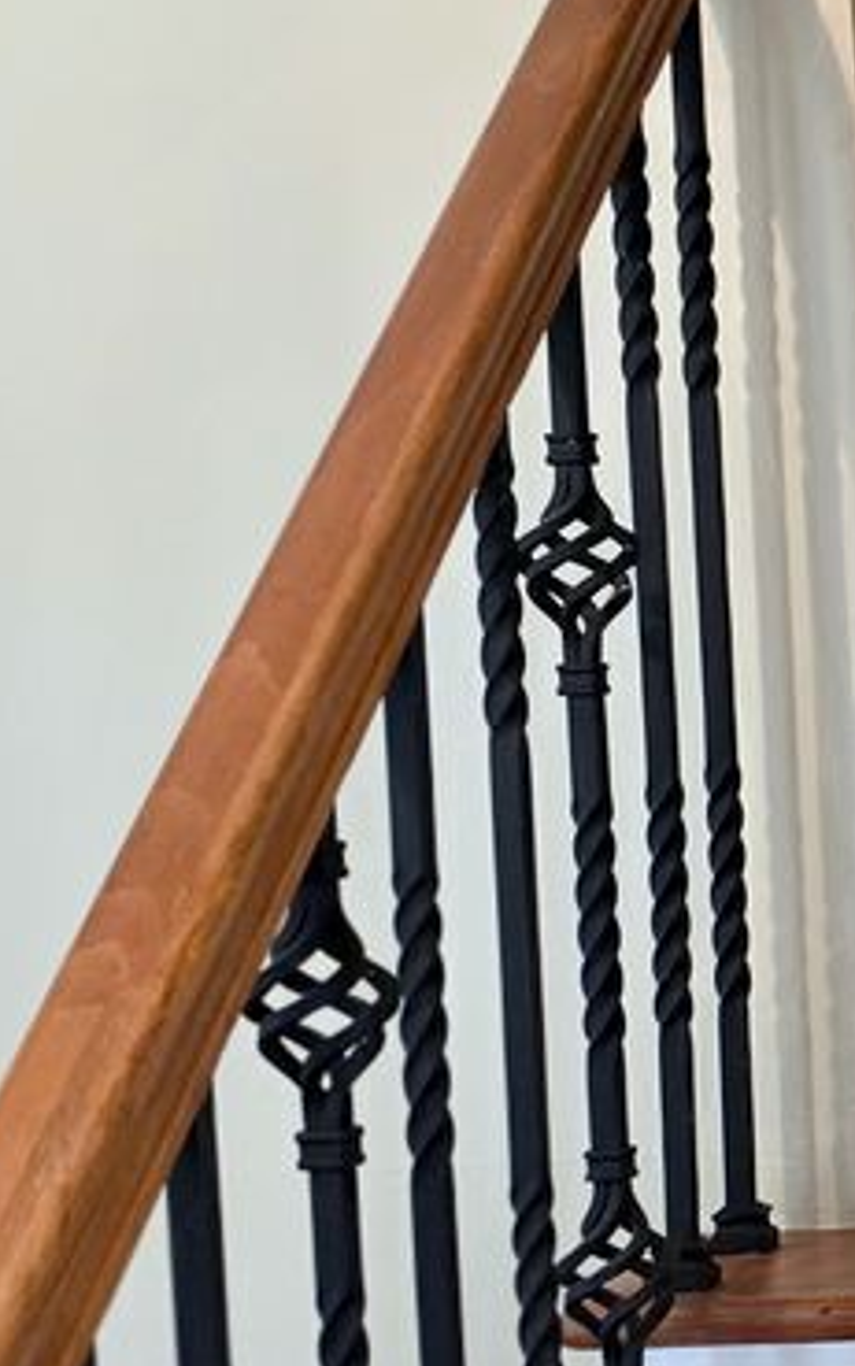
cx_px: 1505
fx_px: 3687
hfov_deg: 12.2
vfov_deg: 21.0
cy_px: 807
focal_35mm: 99
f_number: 1.7
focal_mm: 6.3
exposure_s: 1/120
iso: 800
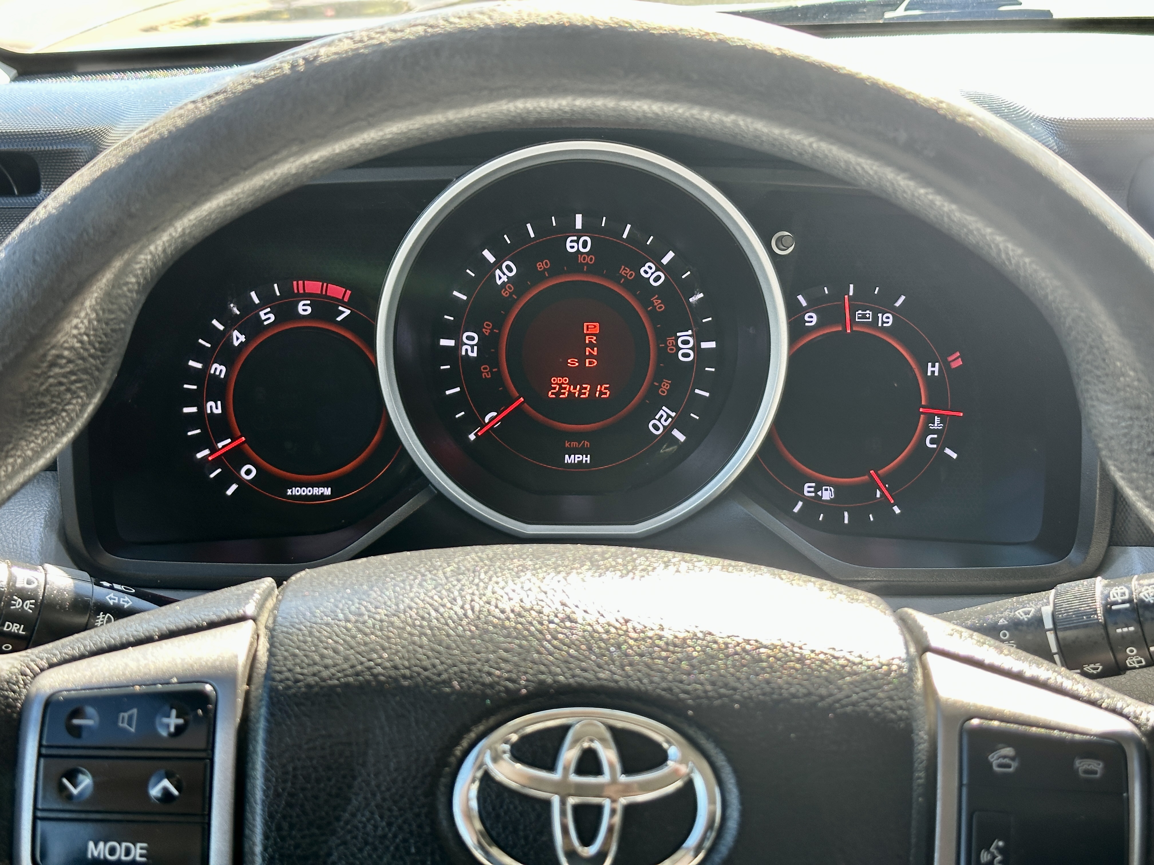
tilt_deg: -24.3
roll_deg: -0.9
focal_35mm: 48
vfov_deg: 30.3
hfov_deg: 39.7
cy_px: 432
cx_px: 577
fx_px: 1600
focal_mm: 6.86
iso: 80
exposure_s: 1/121
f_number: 1.78
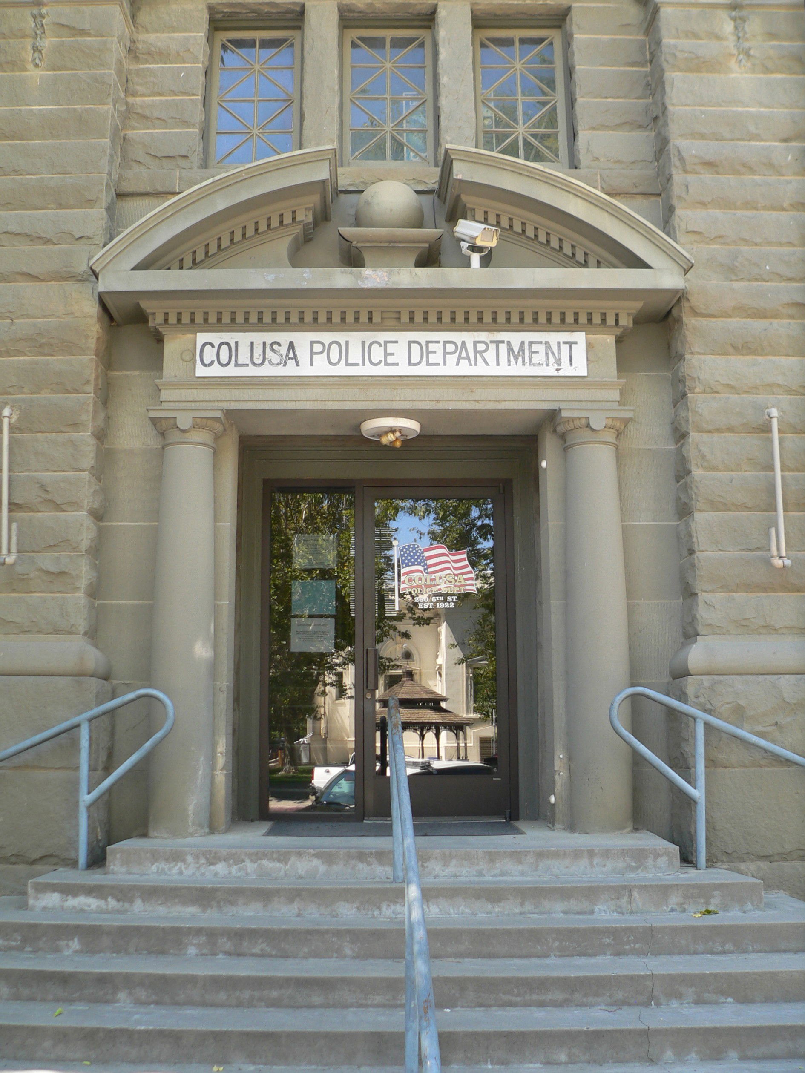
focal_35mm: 36
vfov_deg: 51.3
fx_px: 1116
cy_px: 536
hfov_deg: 39.7
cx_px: 402
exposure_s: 1/60
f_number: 2.8
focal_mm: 6
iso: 80
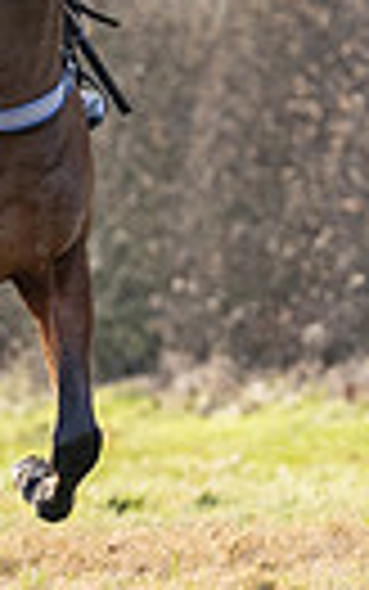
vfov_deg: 1.8
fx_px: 19207
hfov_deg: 1.1
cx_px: 367
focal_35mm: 1195
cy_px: 76
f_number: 2.8
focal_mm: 160
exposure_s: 1/1600
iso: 800
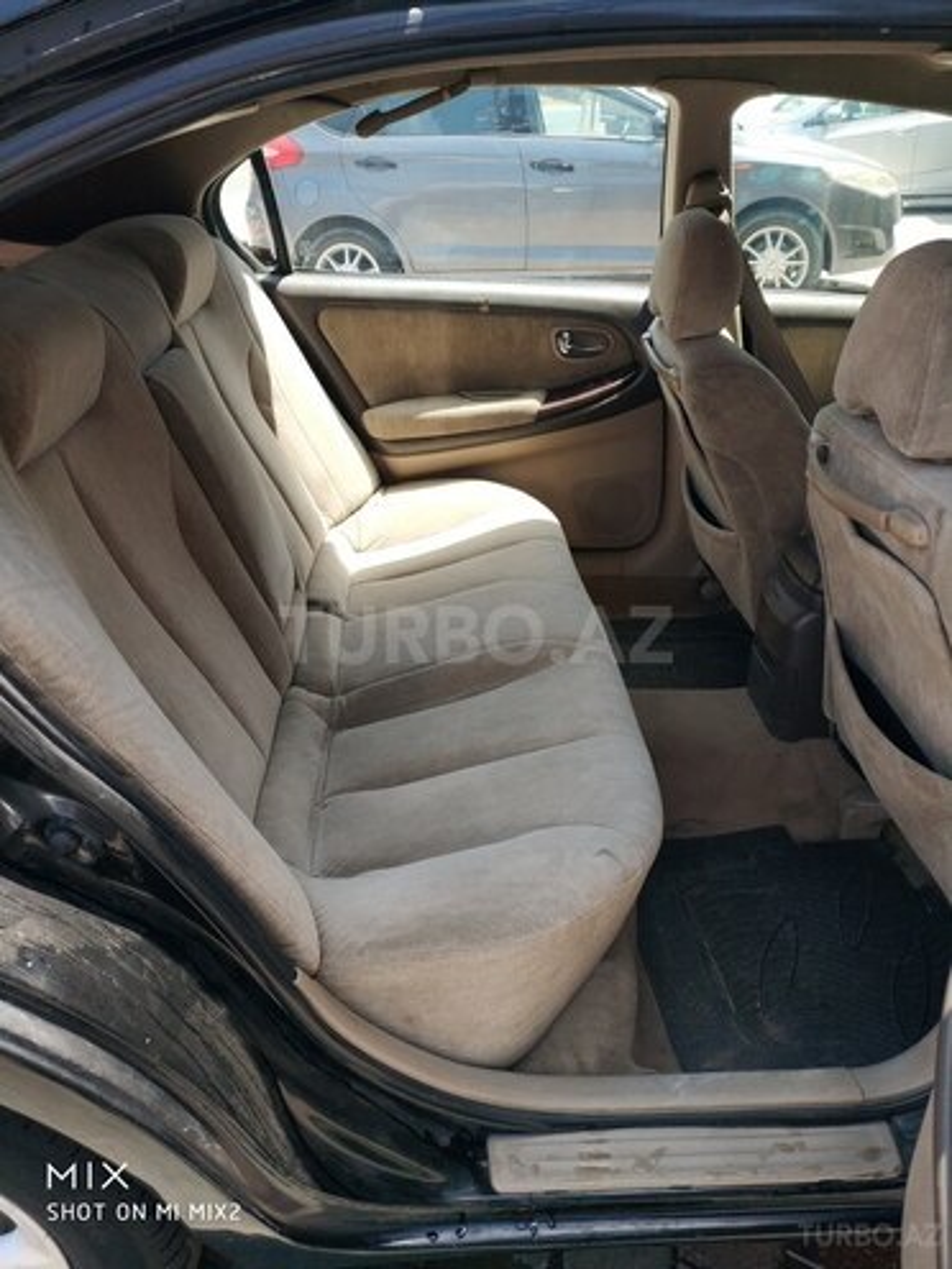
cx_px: 476
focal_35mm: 32
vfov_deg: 56.8
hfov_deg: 44.2
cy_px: 634
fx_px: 1173
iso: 170
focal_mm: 4.5
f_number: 2
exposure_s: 1/330
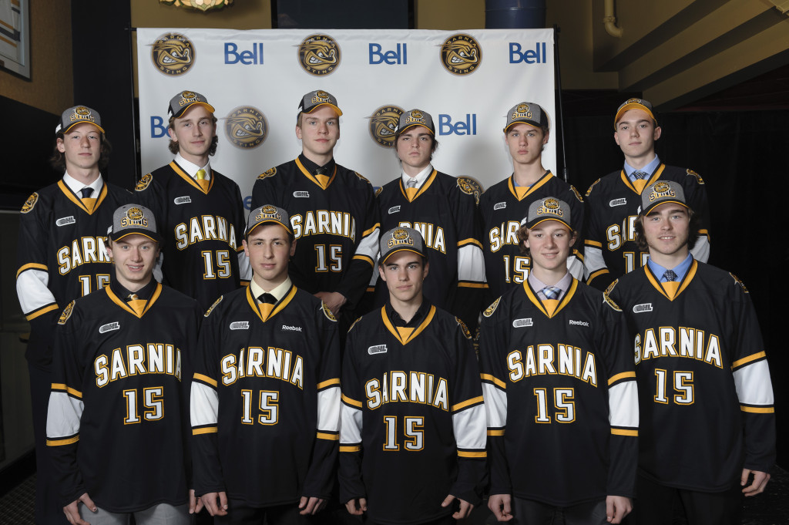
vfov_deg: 41.1
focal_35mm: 32
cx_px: 394
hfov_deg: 58.8
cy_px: 262
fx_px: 701
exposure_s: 1/125
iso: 800
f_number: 5.6
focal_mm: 32
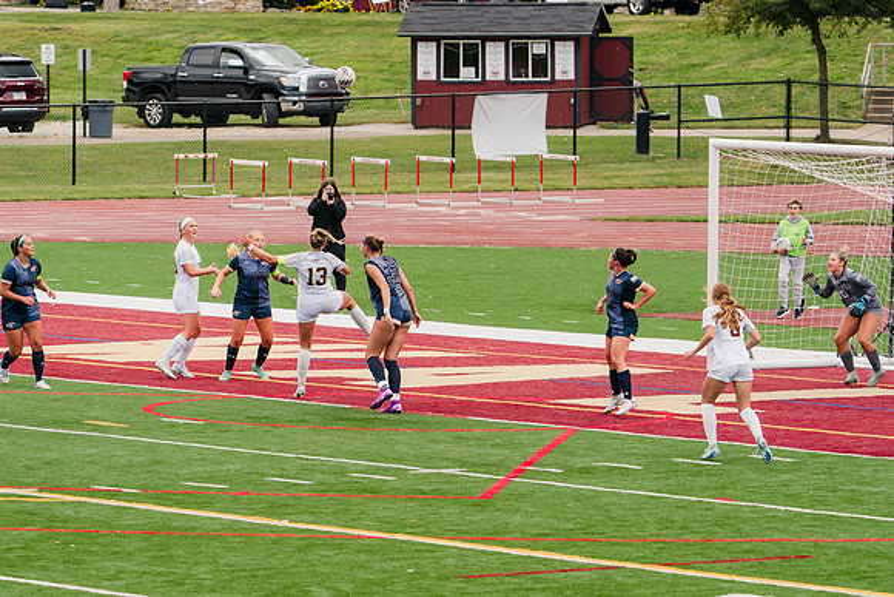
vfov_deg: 5.3
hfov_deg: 7.9
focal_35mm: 259
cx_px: 387
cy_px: 363
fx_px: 6440
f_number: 5.6
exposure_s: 1/1600
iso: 500
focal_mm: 200
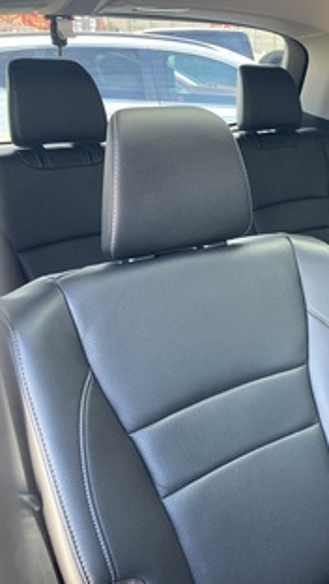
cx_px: 389
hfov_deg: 26.1
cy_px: 293
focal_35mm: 41
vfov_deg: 49.4
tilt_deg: -19.3
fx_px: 634
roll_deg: -3.9
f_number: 1.8
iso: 125
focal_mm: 3.99
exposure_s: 1/60
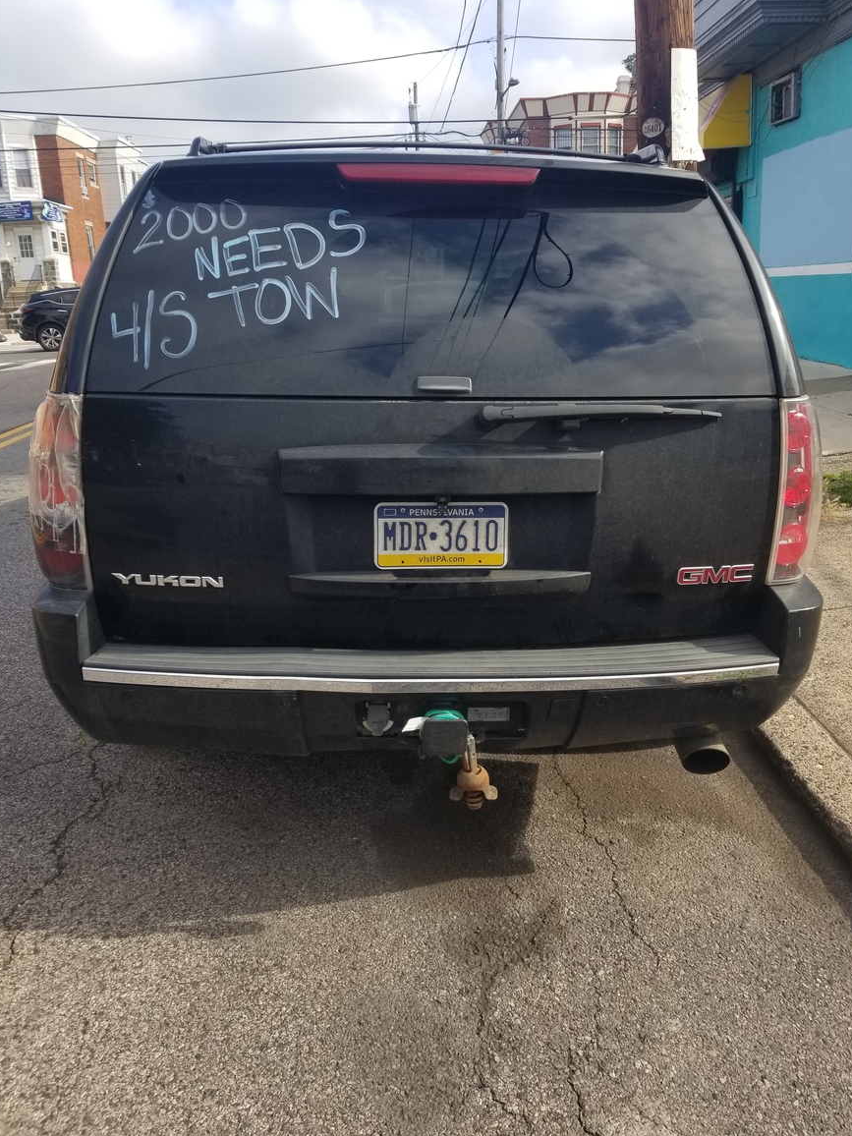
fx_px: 886
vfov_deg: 65.3
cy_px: 548
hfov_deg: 51.4
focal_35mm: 27
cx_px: 427
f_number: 1.7
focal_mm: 4.25
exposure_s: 1/1128
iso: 50
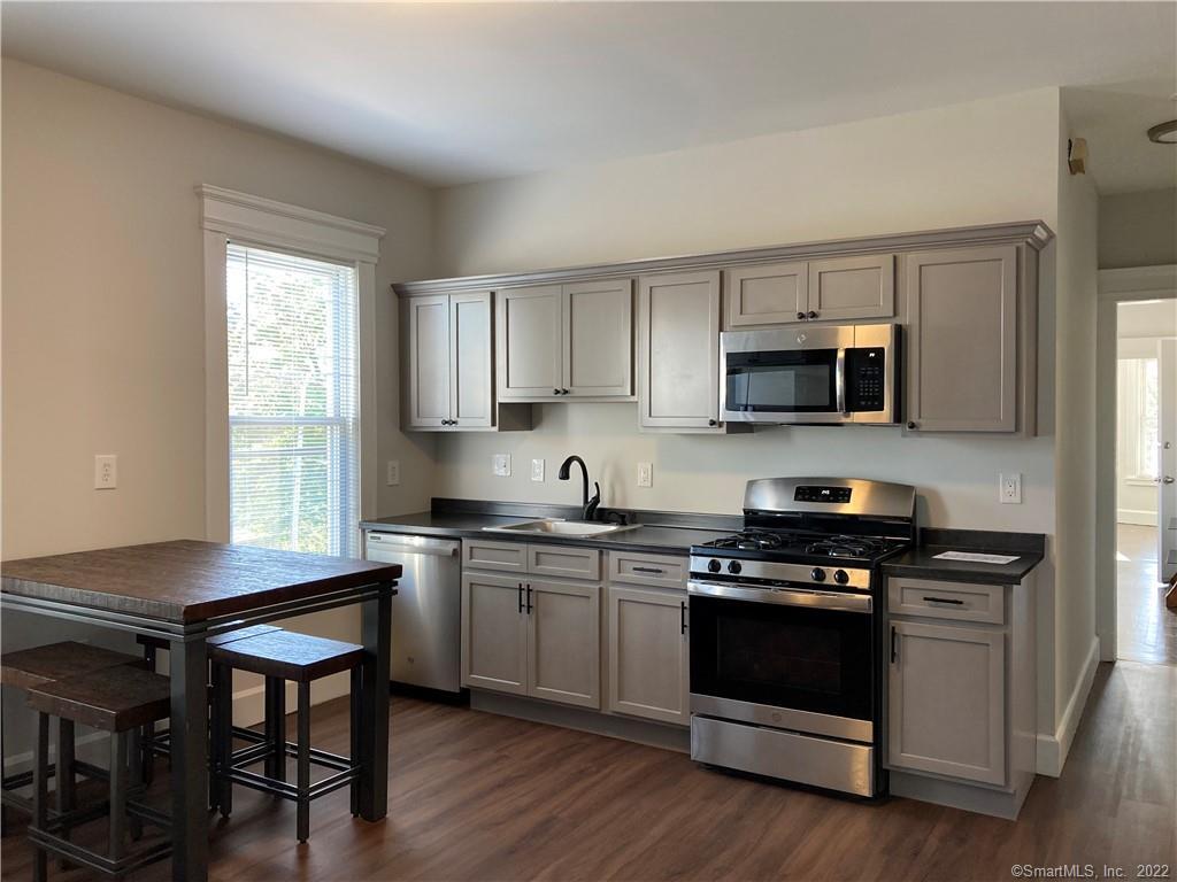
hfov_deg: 63.4
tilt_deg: -0.7
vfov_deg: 49.7
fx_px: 952
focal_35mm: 28
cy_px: 441
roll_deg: -0.9
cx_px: 588
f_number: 1.8
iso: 80
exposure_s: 1/60
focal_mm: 3.99
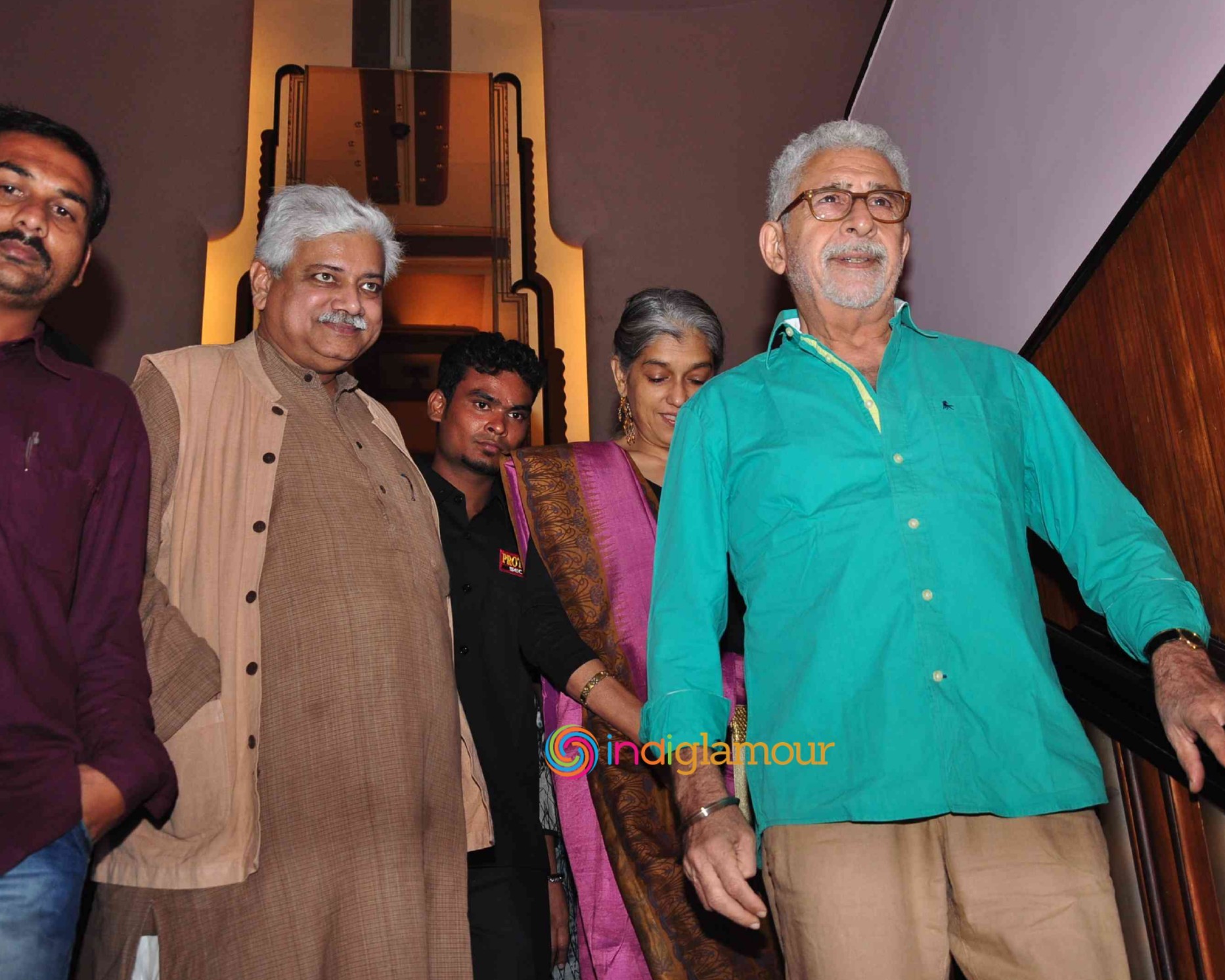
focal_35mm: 43
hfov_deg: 43.2
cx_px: 689
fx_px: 1543
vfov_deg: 35.2
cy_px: 490
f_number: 5.6
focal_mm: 25
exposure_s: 1/160
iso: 400
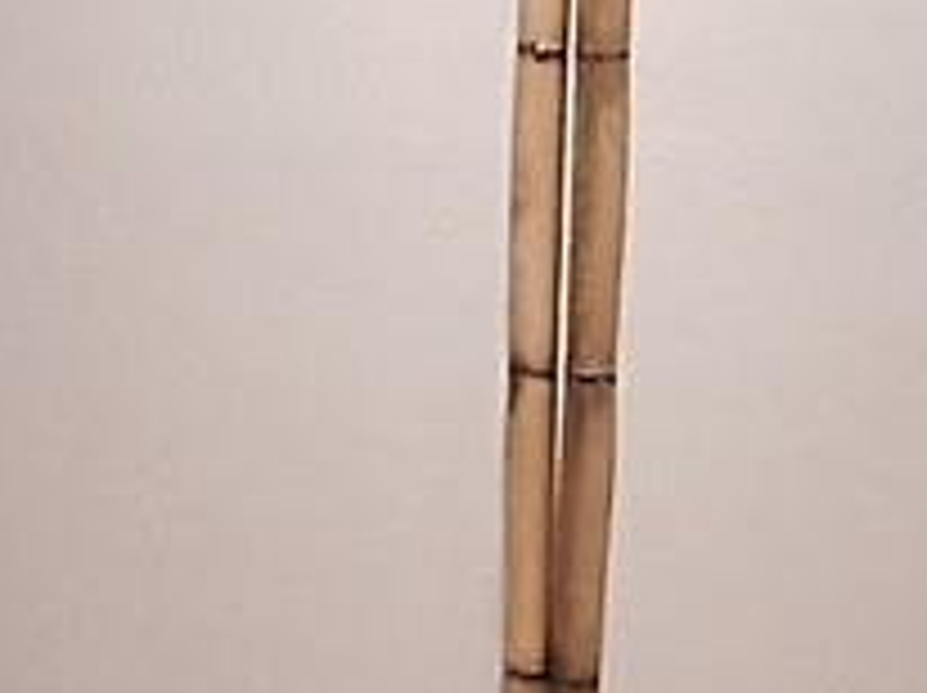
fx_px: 2702
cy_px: 855
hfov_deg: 19.1
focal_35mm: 101
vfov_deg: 14.1
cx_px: 63
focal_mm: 1.74
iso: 200
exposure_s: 1/24
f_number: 2.2
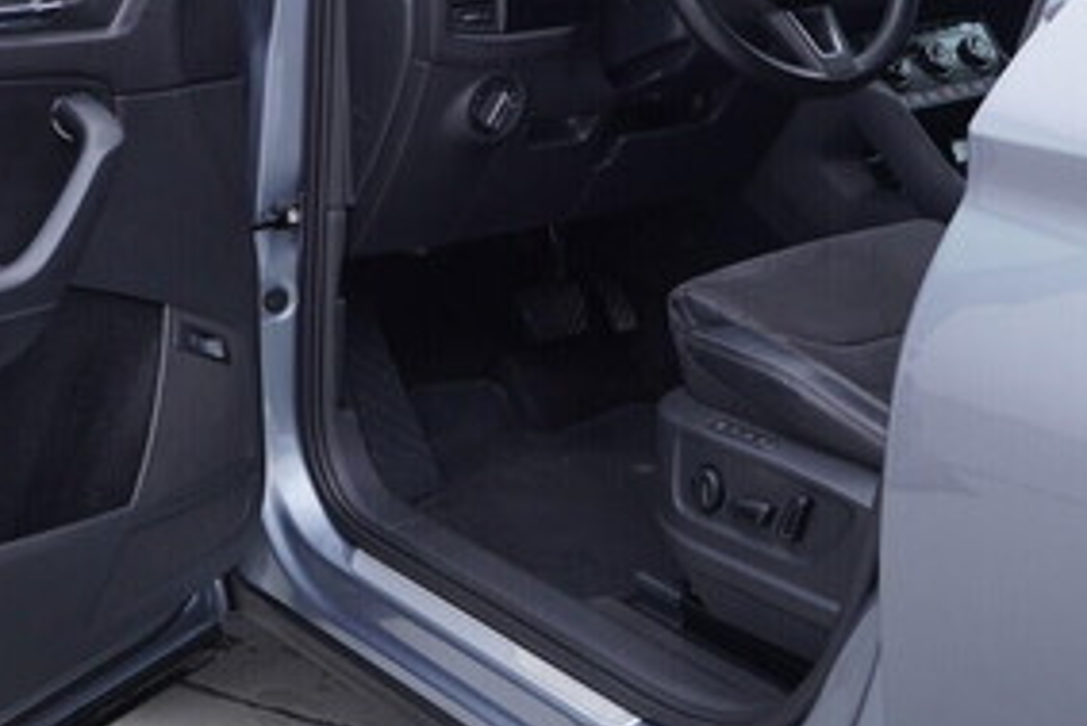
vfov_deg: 19.1
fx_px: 2115
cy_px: 56
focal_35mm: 70
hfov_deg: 28.4
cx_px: 273
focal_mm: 24
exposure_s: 1/60
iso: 125
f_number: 3.5
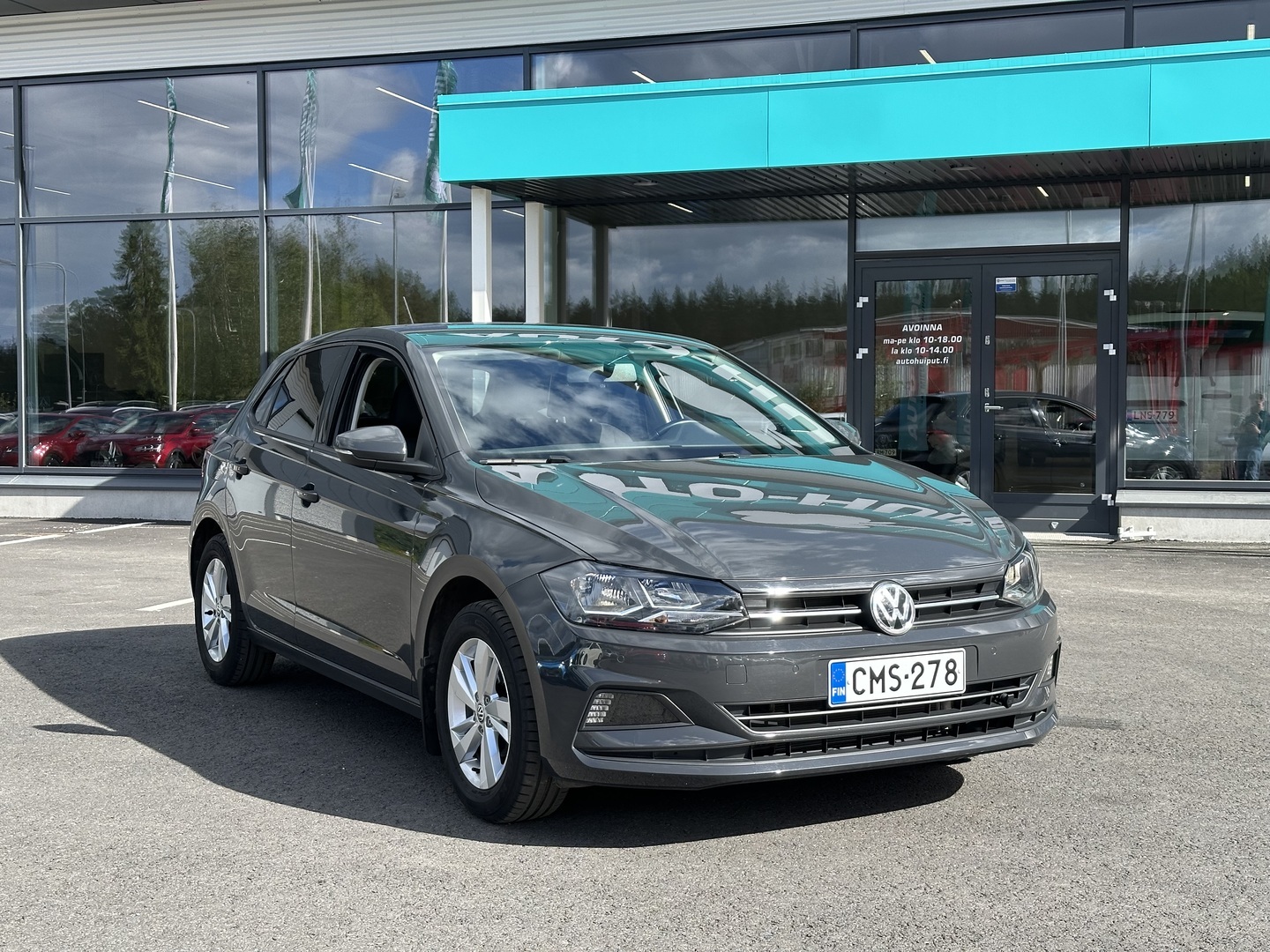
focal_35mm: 48
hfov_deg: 39.7
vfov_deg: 30.3
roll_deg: -0.2
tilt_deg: -2.2
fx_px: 1761
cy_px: 476
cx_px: 635
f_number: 1.78
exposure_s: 1/1199
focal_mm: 6.86
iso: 64
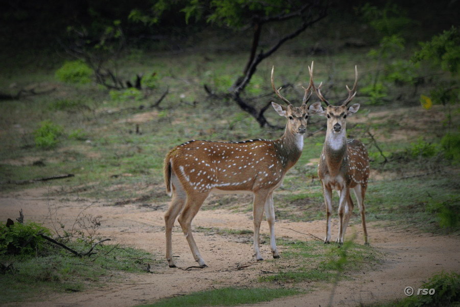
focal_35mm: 750
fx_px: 9583
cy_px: 154
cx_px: 230
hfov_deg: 2.7
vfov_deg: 1.8
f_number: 6.3
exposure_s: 1/250
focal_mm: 500
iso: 250
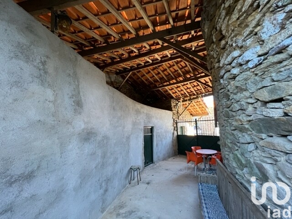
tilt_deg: +9.3
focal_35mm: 13
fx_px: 110
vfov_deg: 89.9
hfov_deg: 106.2
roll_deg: +1.2
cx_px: 146
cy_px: 110
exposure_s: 1/99
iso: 250
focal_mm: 1.57
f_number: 1.8
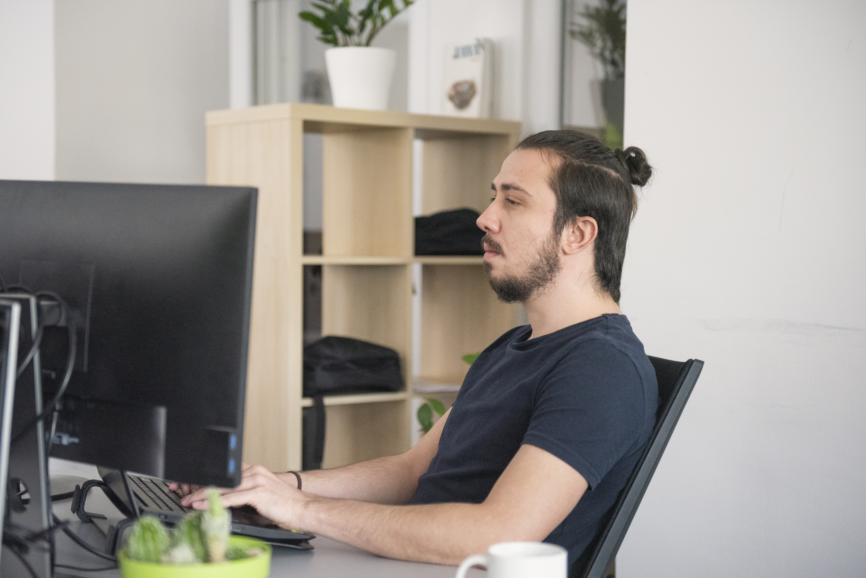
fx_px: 1516
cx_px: 413
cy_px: 311
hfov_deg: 31.9
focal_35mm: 63
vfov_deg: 21.6
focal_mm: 58
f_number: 2.8
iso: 2500
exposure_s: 1/160
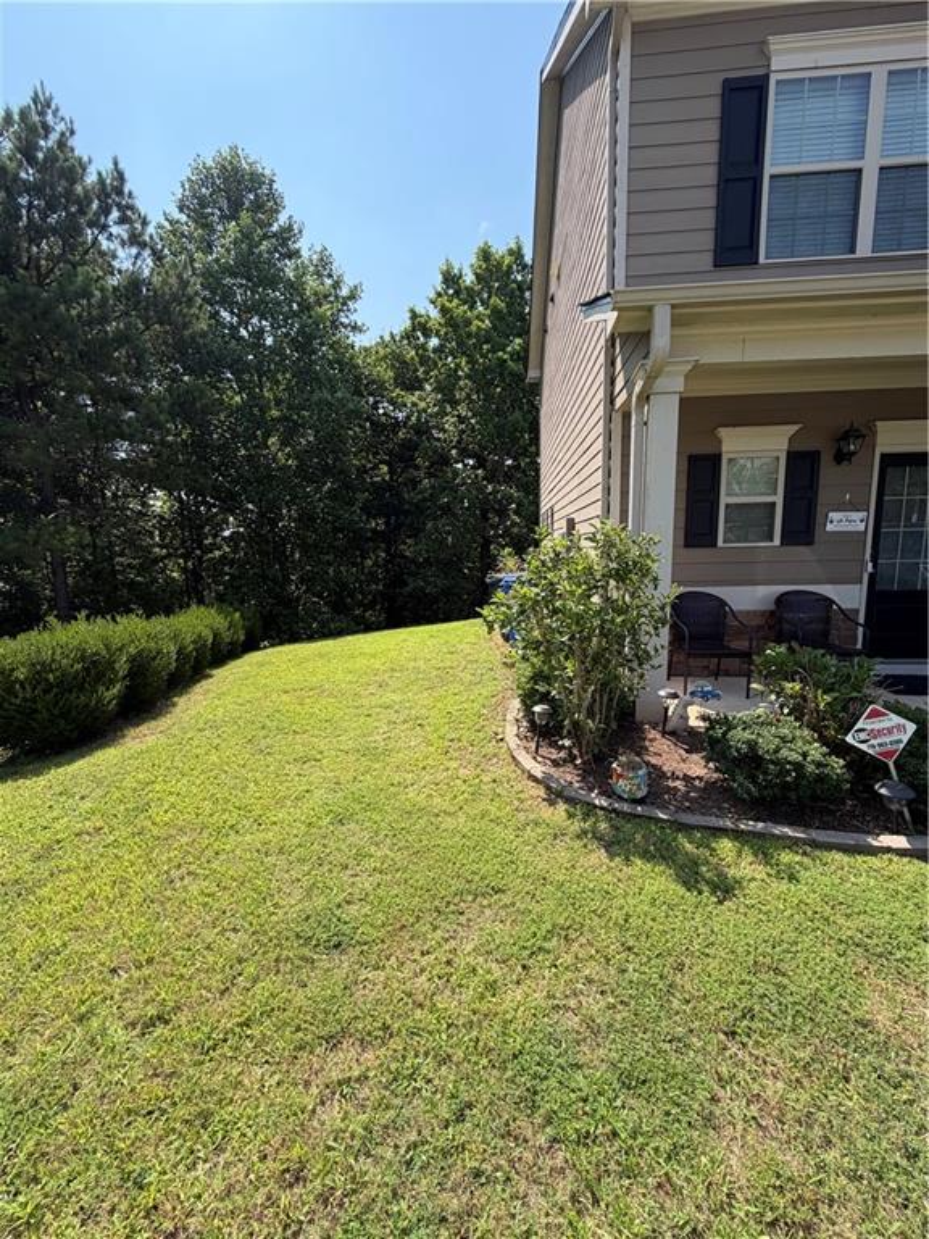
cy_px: 620
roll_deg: +1.2
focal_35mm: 14
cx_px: 464
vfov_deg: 102.1
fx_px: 501
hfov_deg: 85.7
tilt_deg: -7.8
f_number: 2.2
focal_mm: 2.22
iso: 40
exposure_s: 1/770
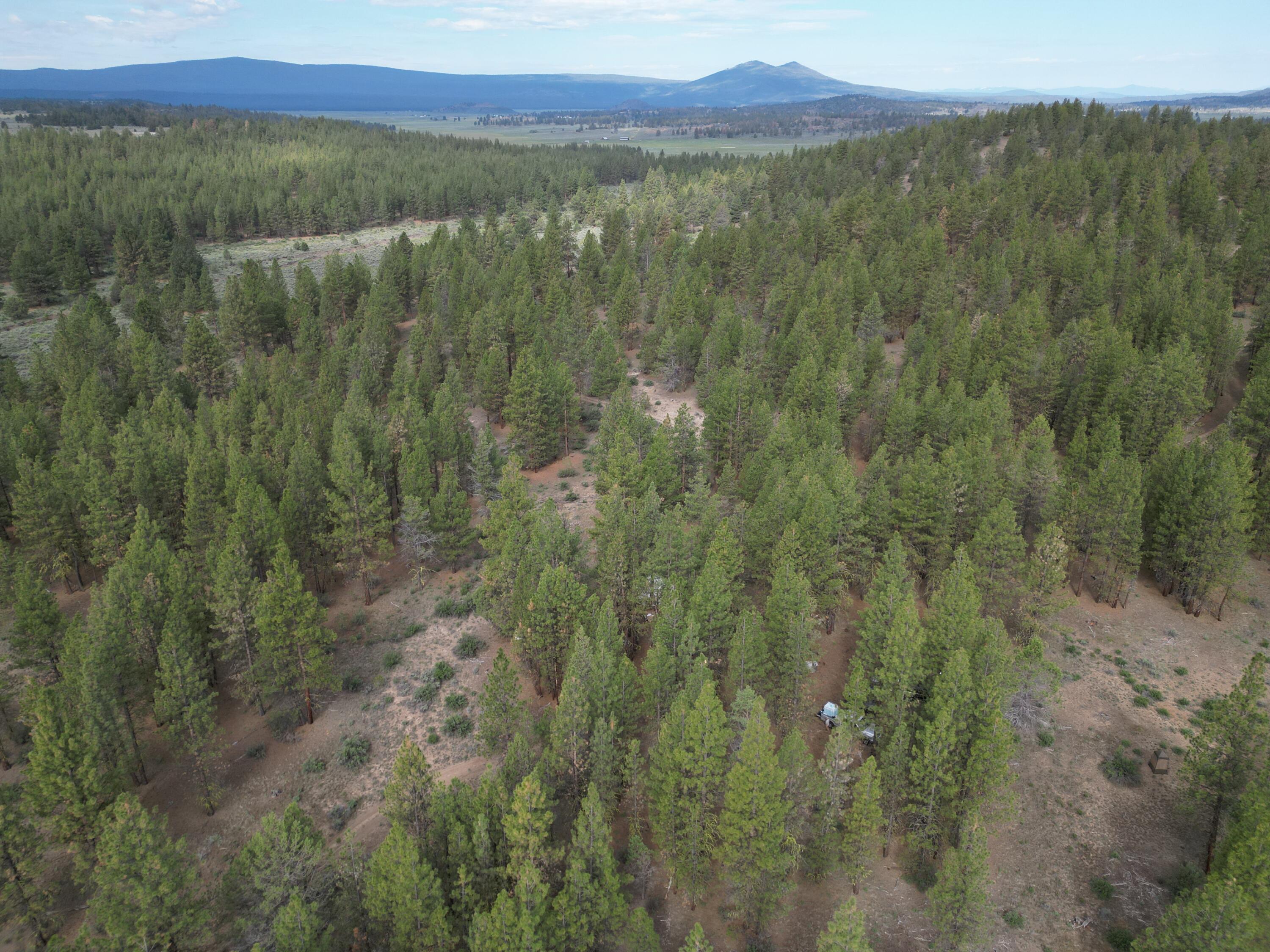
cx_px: 635
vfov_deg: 56.8
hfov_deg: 71.6
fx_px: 881
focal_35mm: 24
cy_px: 476
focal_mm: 6.72
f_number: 1.7
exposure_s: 1/1500
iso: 120
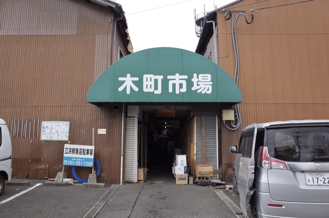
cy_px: 109
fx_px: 255
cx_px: 164
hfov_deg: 65.6
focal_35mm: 28
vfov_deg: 46.2
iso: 200
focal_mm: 18.3
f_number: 5.6
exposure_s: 1/250
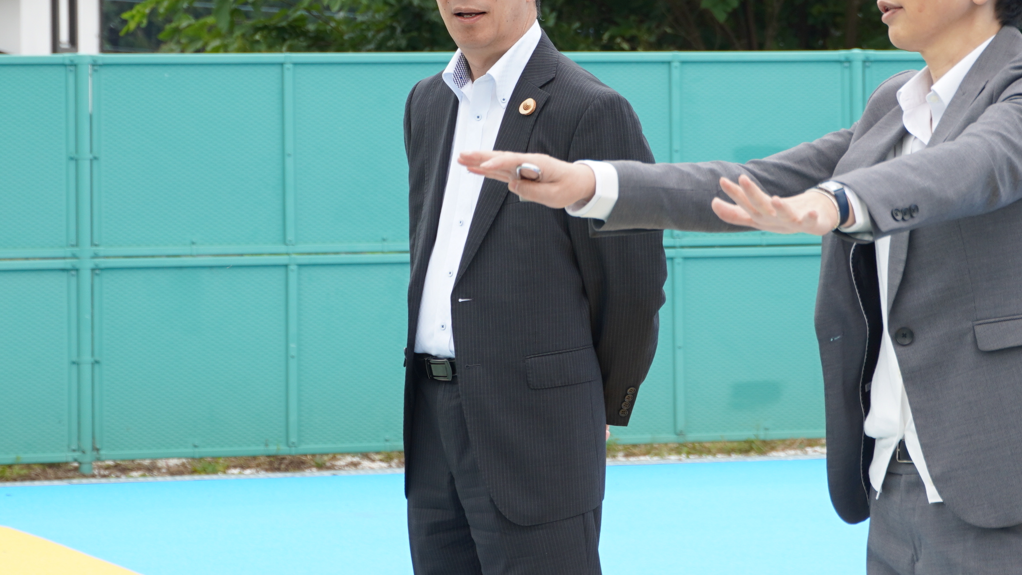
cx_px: 700
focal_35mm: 176
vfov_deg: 6.9
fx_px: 4768
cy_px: 78
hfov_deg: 12.2
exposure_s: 1/160
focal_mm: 61
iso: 125
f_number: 5.6
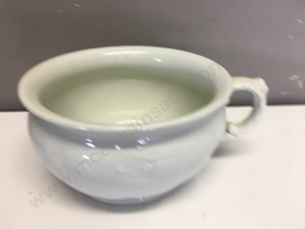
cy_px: 114
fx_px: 256
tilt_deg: -34.4
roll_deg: -2.2
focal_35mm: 29
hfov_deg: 61.7
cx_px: 152
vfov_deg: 48.2
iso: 32
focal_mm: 4.15
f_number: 2.2
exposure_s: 1/33
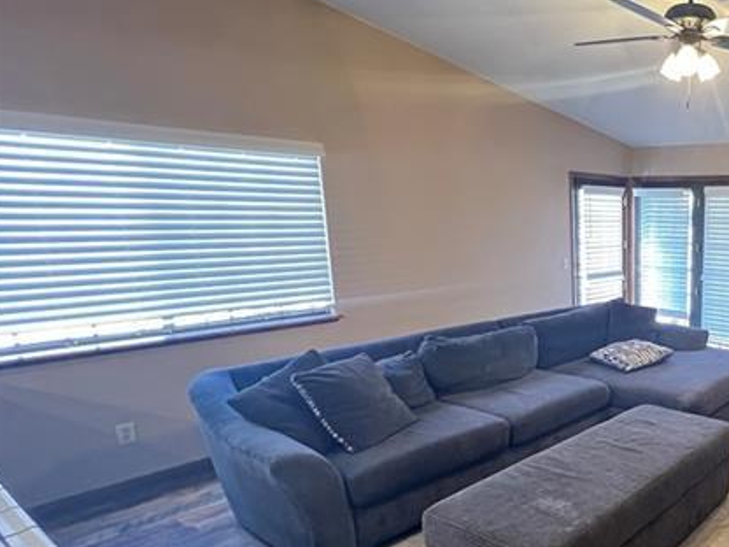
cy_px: 330
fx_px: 526
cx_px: 690
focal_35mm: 25
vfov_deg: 54.5
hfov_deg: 56.9
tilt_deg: -10.7
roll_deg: -1.1
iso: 1000
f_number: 1.8
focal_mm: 1.57
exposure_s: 1/60
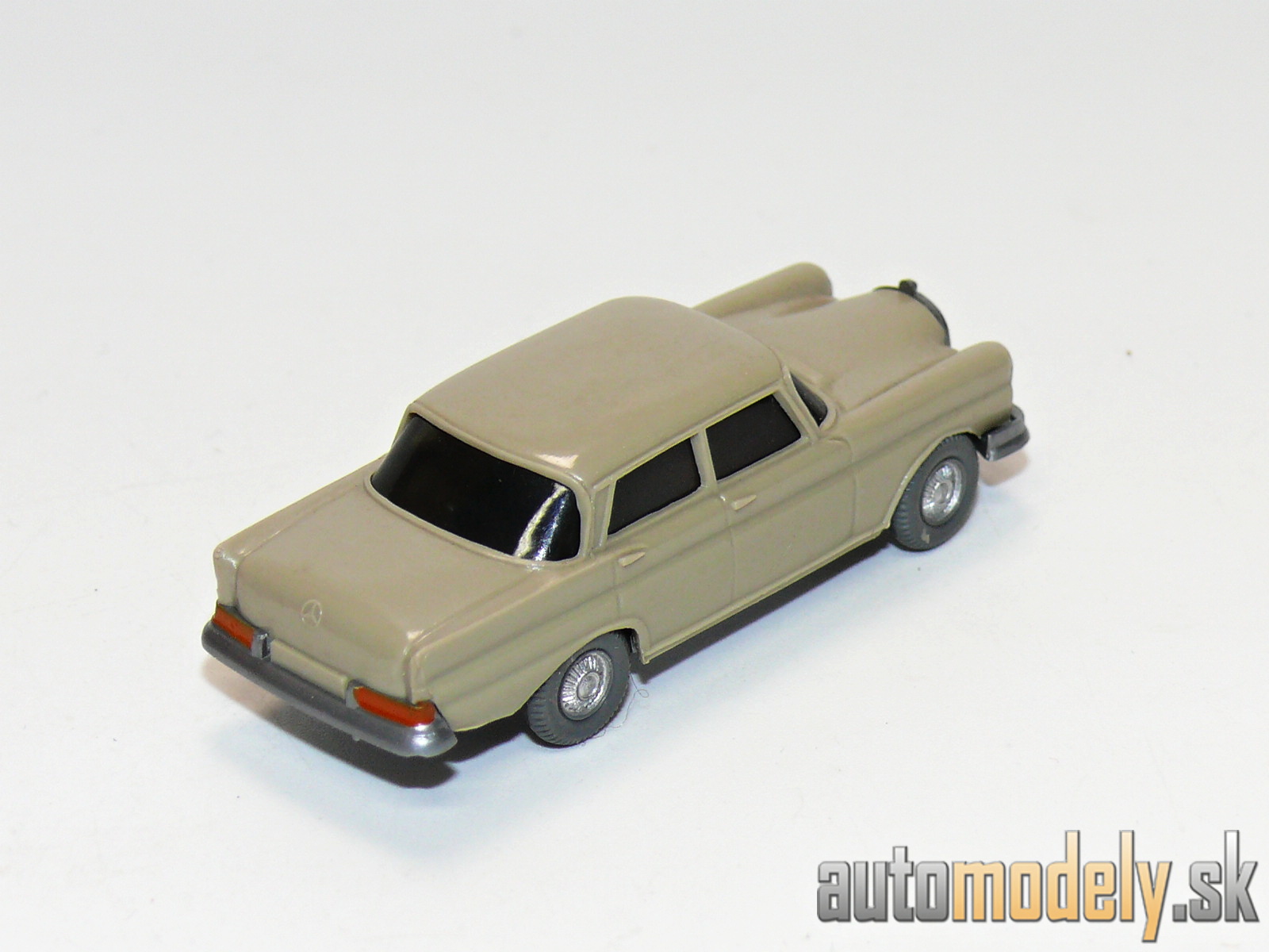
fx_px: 4619
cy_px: 476
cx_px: 634
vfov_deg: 11.8
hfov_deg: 15.6
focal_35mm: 126
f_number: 4
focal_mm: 15
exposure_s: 1/30
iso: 100
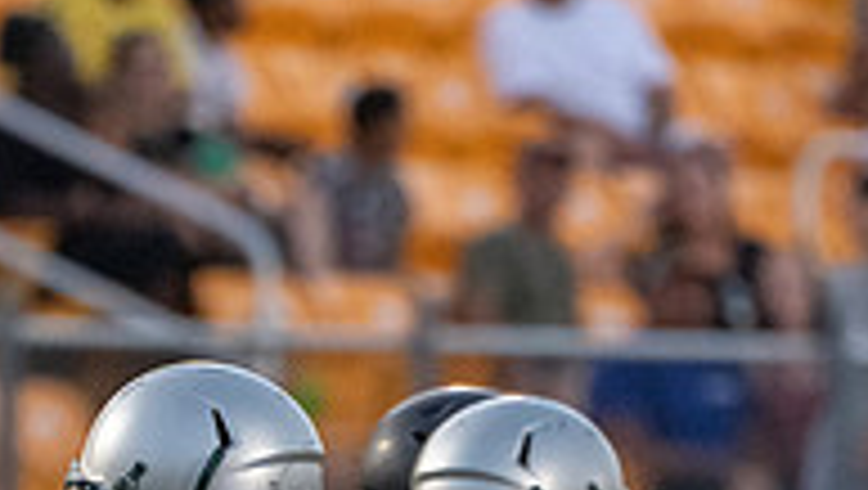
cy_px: 768
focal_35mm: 1519
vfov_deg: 0.8
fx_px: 34995
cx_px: 332
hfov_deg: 1.4
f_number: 5.6
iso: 6400
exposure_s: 1/1000
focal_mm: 400
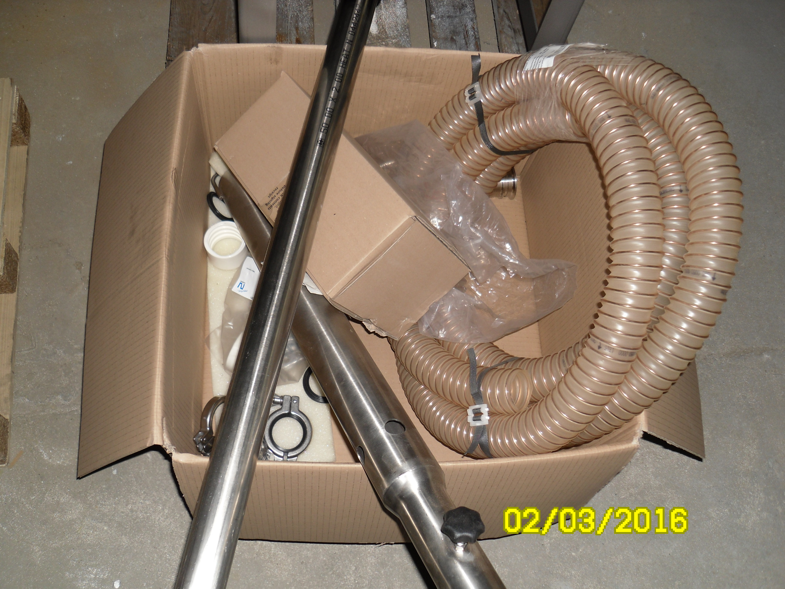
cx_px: 392
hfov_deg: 54.0
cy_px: 294
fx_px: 771
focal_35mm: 34
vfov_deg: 41.8
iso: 80
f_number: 2.8
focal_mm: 6
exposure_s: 1/45
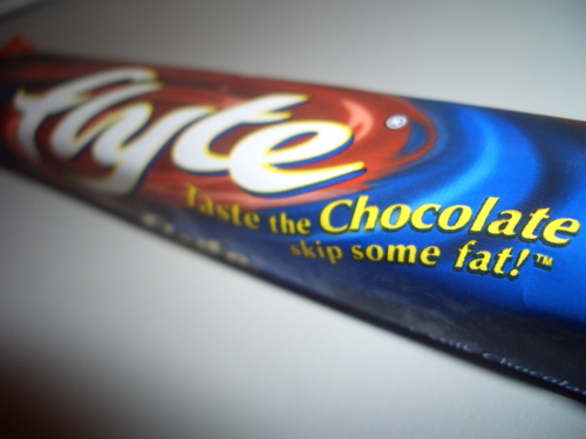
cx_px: 293
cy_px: 220
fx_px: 593
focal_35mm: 35
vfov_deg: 40.7
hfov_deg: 52.6
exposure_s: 1/60
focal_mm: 5.8
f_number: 2.6
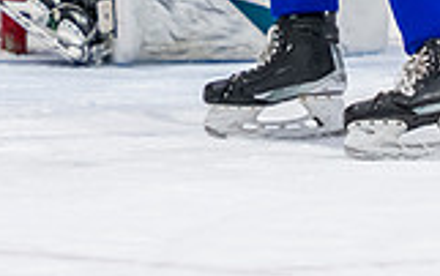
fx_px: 13625
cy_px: -161
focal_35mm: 1135
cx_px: 178
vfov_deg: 1.2
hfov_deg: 1.9
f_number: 3.2
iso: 1600
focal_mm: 170
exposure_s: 1/800
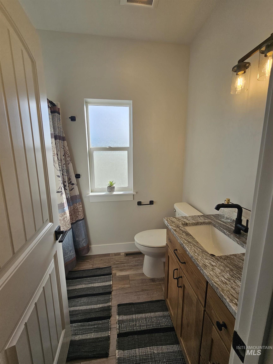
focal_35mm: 13
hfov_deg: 89.9
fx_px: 137
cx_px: 136
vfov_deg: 106.2
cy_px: 182
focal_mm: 2.2
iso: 50
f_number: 2.2
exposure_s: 1/548
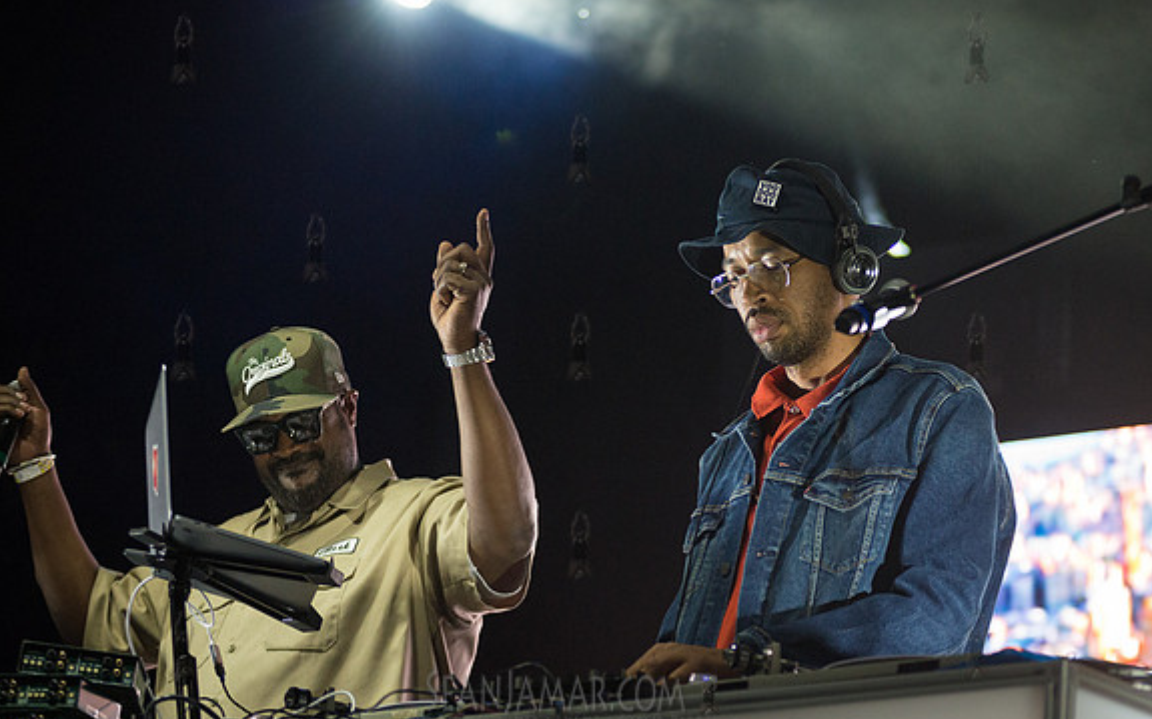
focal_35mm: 130
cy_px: 415
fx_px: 4080
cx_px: 697
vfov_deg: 10.1
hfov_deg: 16.1
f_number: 3.5
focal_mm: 105
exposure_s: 1/500
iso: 3200
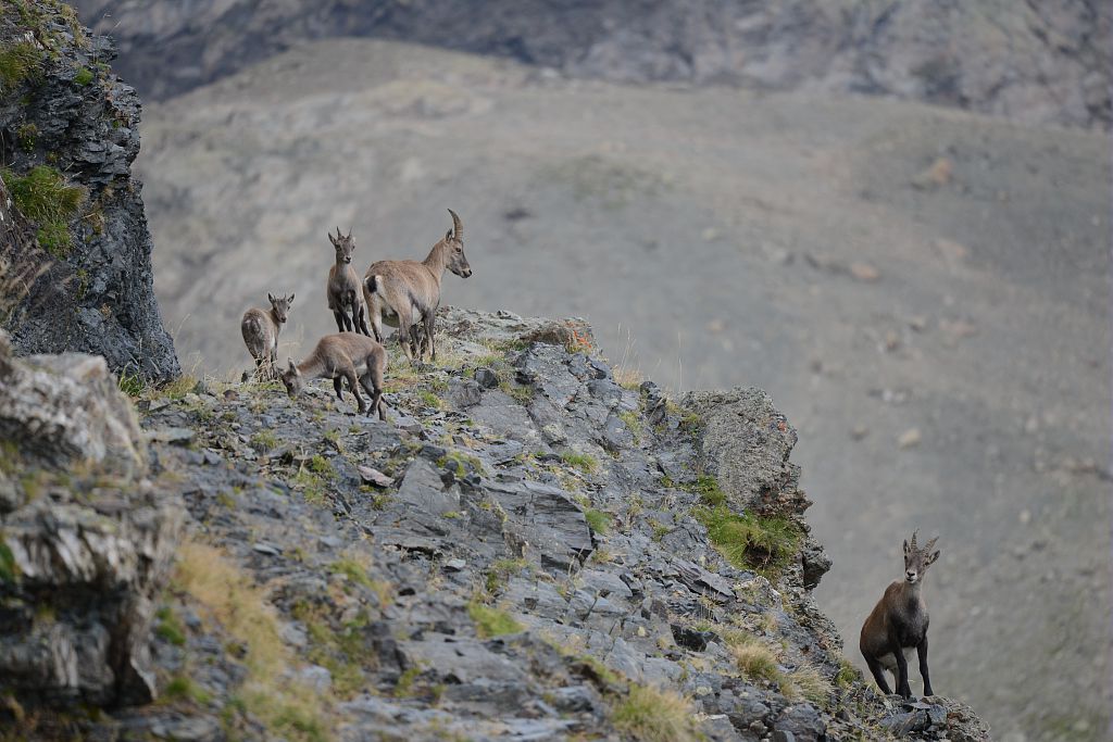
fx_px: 9276
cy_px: 371
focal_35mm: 300
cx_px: 556
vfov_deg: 4.6
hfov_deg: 6.9
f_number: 4
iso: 400
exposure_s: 1/1000
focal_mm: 300
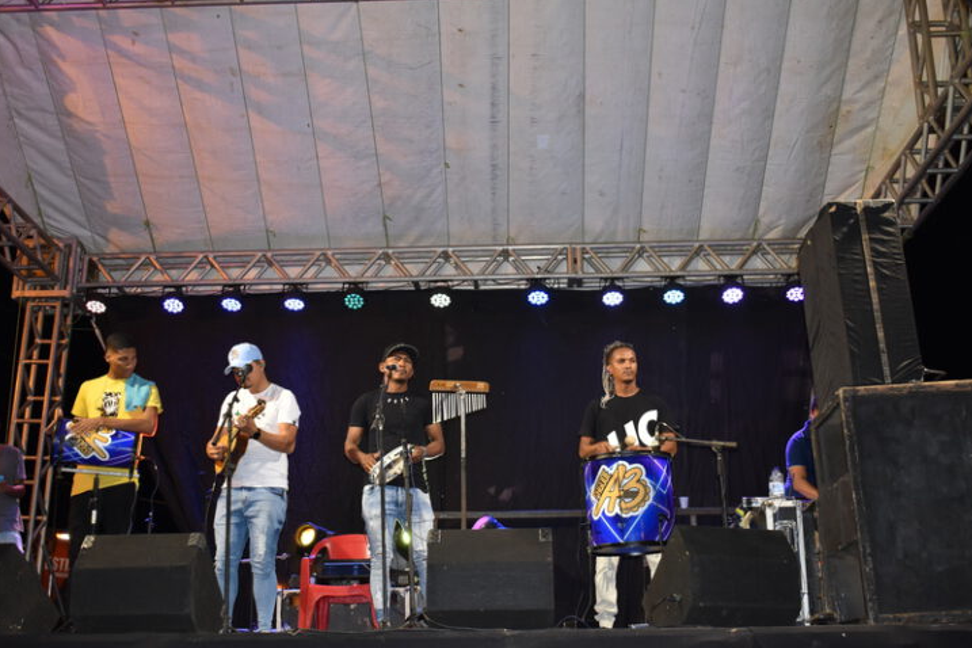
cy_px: 344
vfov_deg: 29.9
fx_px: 1215
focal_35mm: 45
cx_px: 472
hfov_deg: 43.6
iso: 900
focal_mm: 28
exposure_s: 1/60
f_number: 4.2
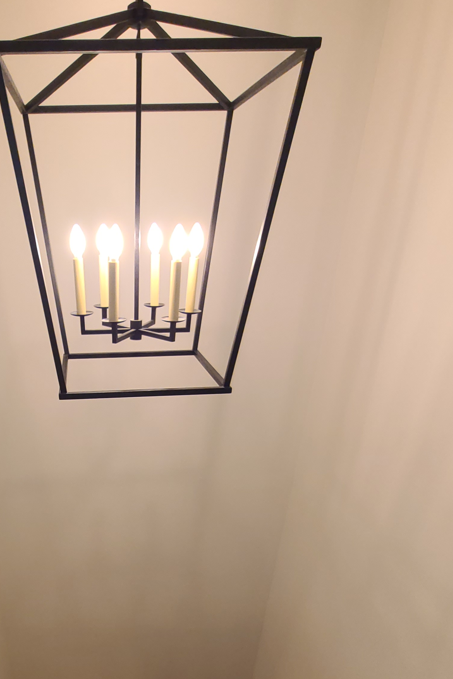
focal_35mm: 24
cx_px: 118
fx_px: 453
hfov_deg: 51.1
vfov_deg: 67.0
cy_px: 542
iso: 125
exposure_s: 1/60
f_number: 2.2
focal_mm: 2.2
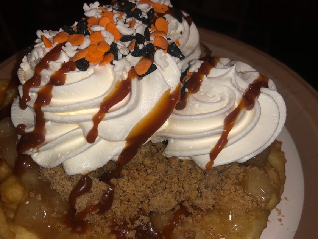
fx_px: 367
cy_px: 134
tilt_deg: -41.9
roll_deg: +7.1
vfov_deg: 35.9
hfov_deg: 46.6
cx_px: 135
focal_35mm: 40
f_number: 1.8
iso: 20
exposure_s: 1/20
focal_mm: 4
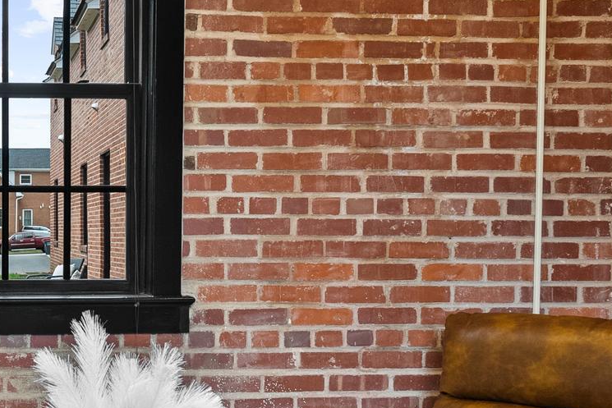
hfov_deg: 32.8
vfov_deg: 24.0
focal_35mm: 56
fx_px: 958
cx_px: 14
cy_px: 258
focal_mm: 20.5
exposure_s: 1/25
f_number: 8
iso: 1600
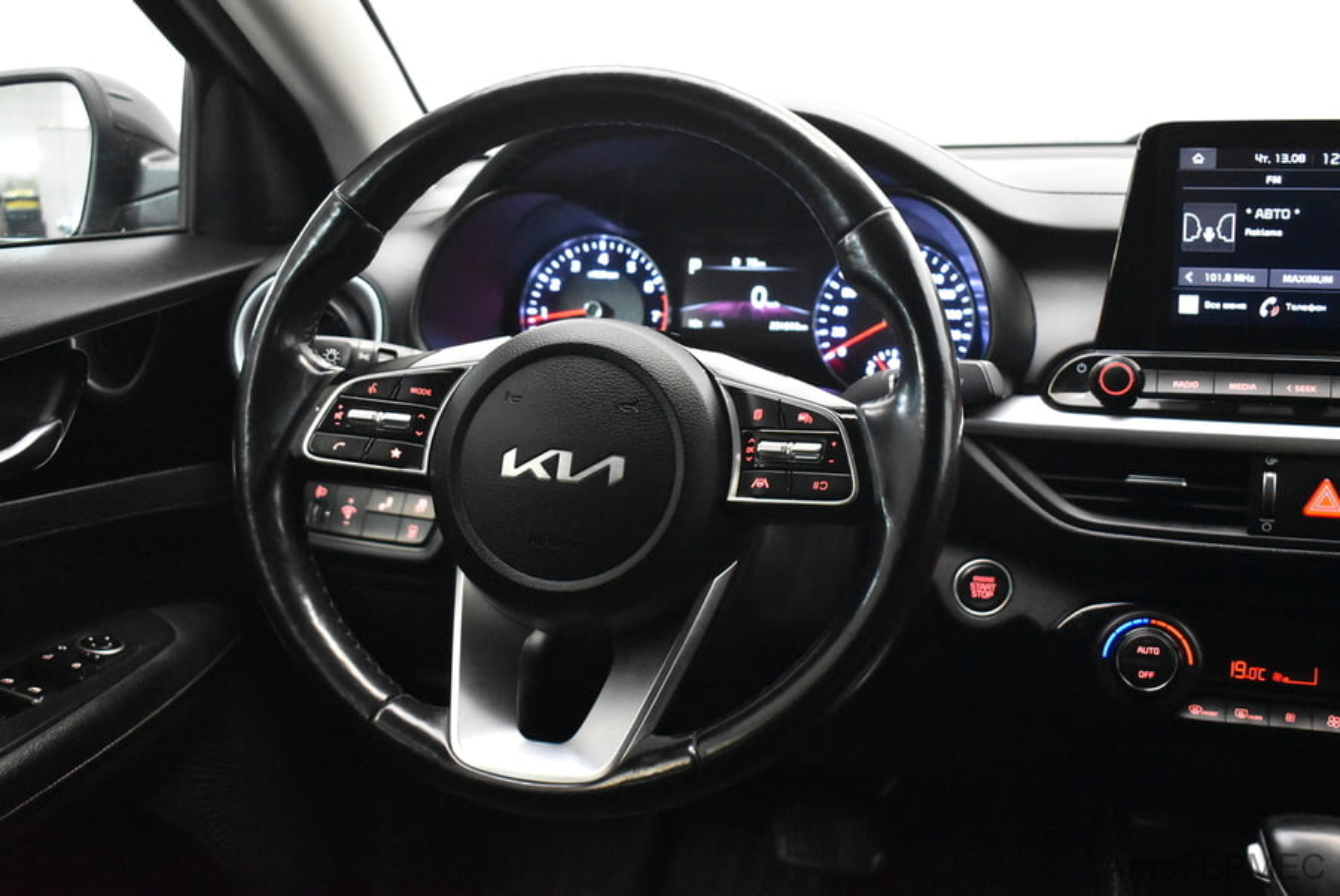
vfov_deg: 30.9
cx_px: 670
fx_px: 1621
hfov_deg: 44.9
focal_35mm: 44
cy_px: 448
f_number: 4.2
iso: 7200
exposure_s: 1/50
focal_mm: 29
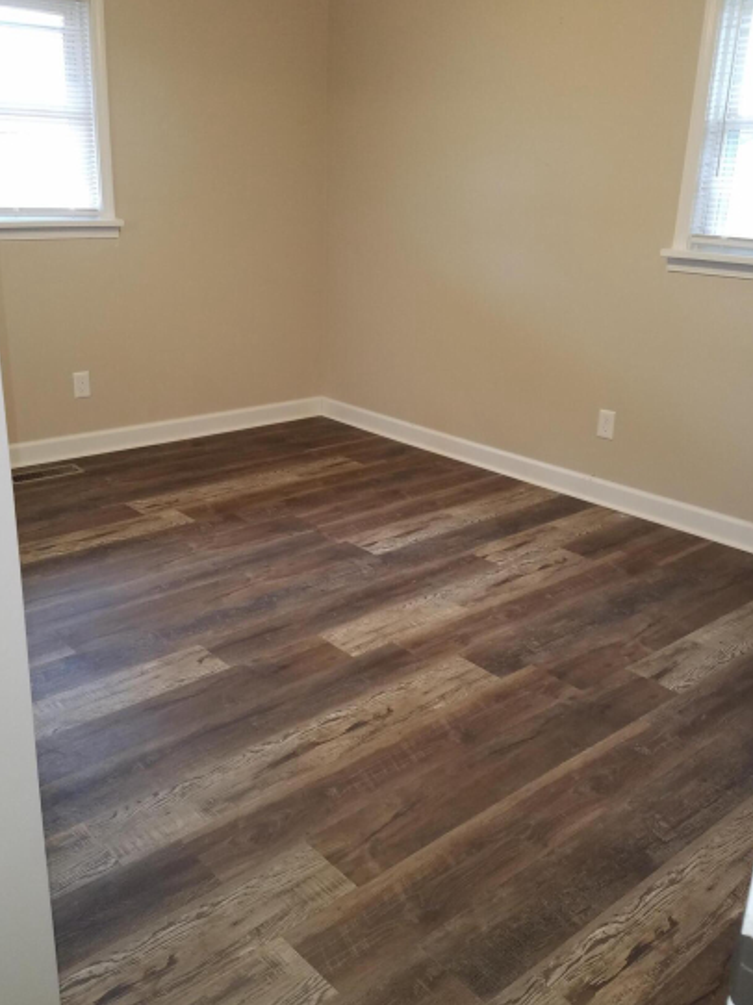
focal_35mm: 32
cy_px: 496
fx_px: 929
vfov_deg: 56.8
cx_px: 375
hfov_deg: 44.1
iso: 100
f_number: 1.7
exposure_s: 1/24
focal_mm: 4.2
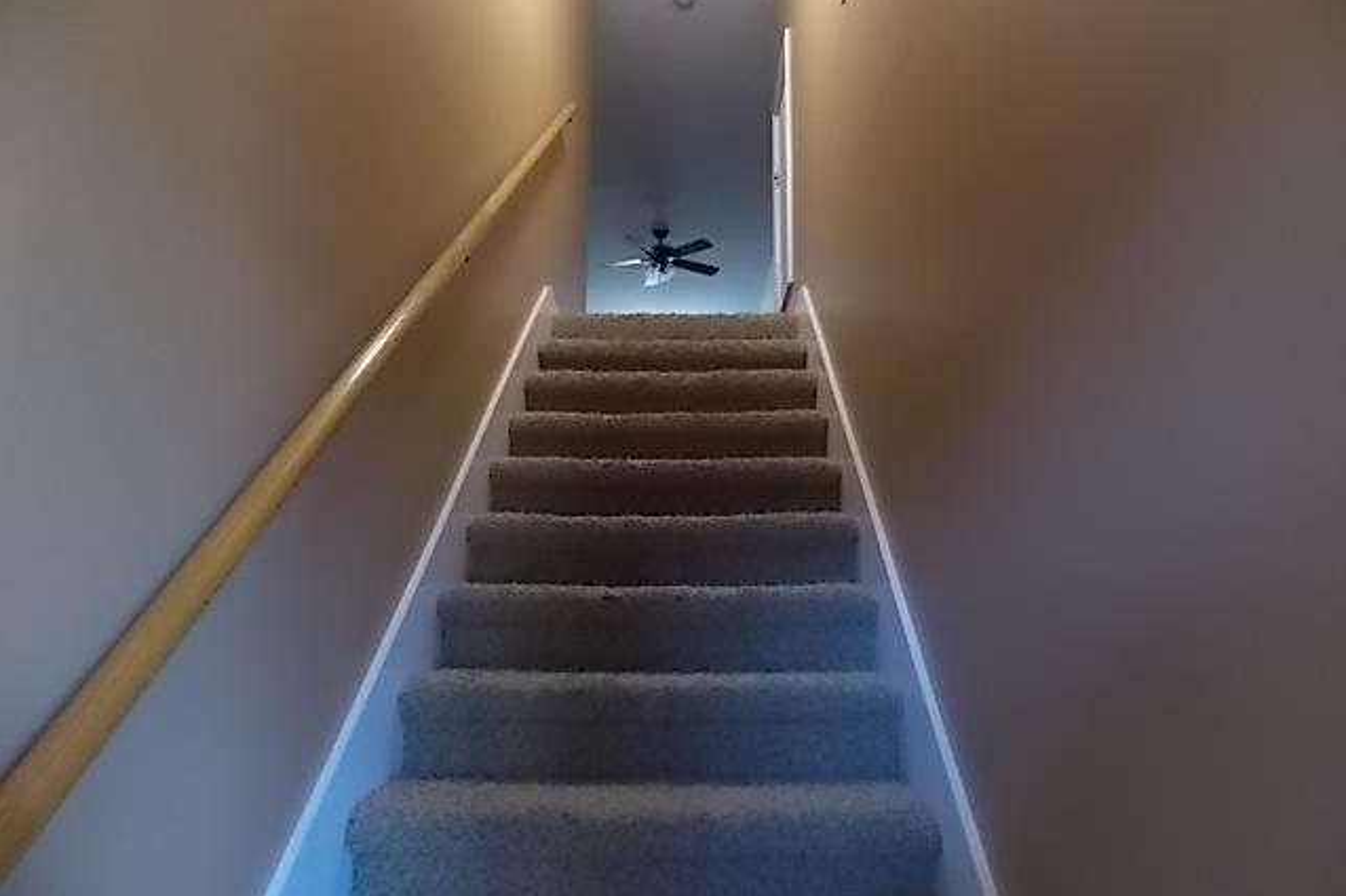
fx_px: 897
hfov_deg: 73.8
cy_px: 462
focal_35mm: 24
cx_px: 673
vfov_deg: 53.1
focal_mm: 4
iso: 400
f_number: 3.1
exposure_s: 1/13
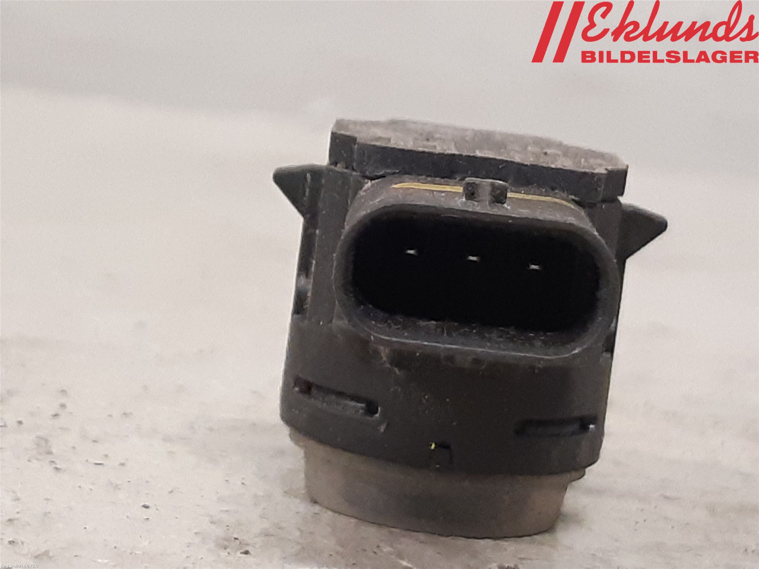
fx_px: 570
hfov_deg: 67.3
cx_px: 380
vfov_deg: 53.1
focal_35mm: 26
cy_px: 284
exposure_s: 1/50
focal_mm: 3.93
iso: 250
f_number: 1.7
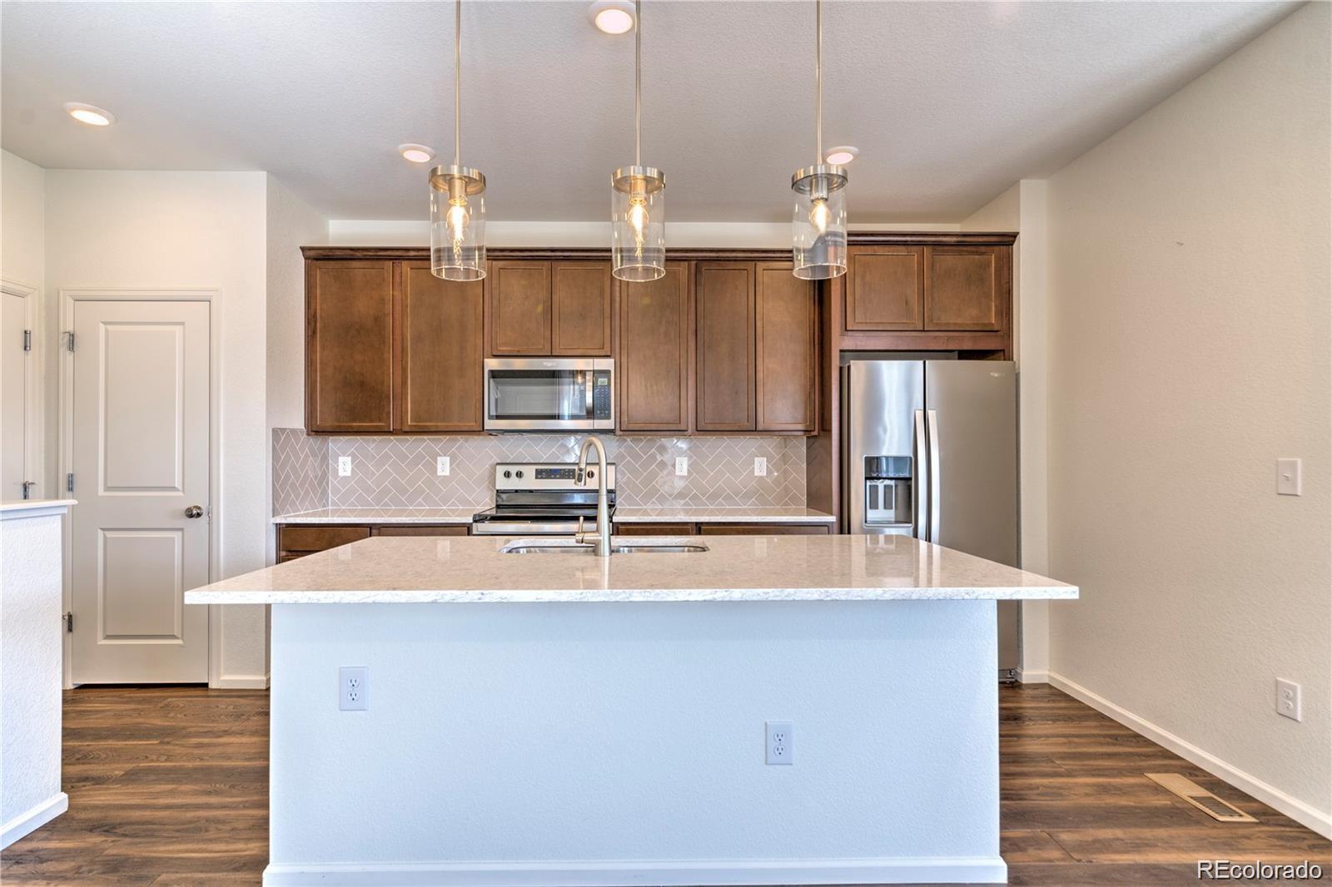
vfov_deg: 70.4
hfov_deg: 93.3
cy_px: 444
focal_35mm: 17
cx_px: 666
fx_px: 629
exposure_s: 1/30
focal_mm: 17
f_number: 9
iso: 400
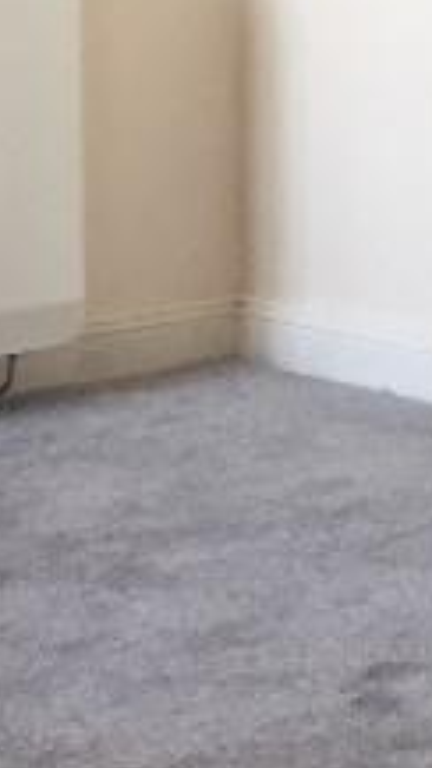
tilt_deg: -1.2
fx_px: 3035
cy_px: -269
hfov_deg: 6.8
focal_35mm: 149
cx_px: 1558
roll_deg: -0.5
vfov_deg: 13.8
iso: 32
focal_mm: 4.15
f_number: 2.2
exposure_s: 1/33
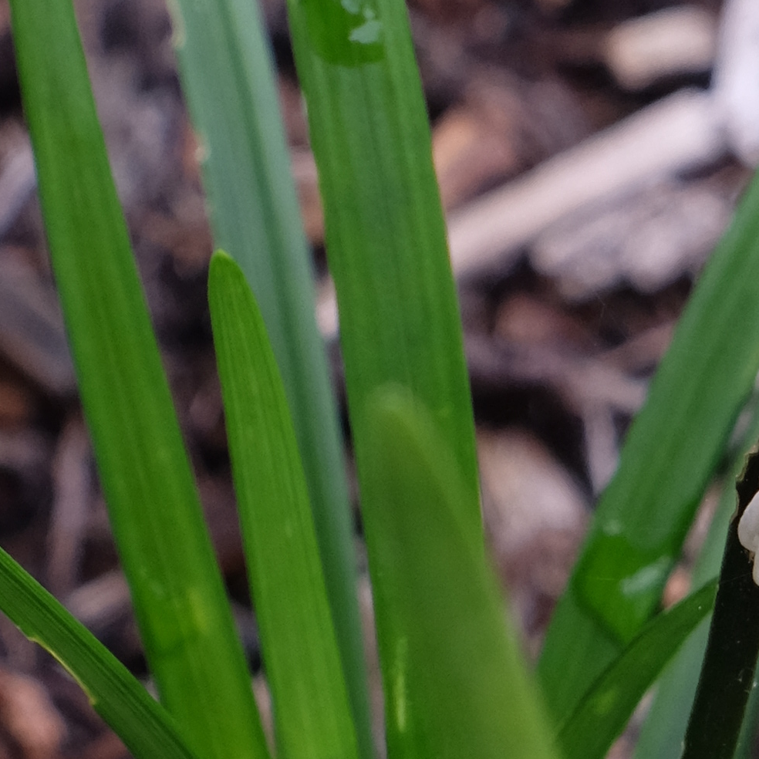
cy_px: 545
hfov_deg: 4.7
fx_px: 9228
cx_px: 1063
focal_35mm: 372
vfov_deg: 4.7
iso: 800
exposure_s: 1/27
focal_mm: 58.9
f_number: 8
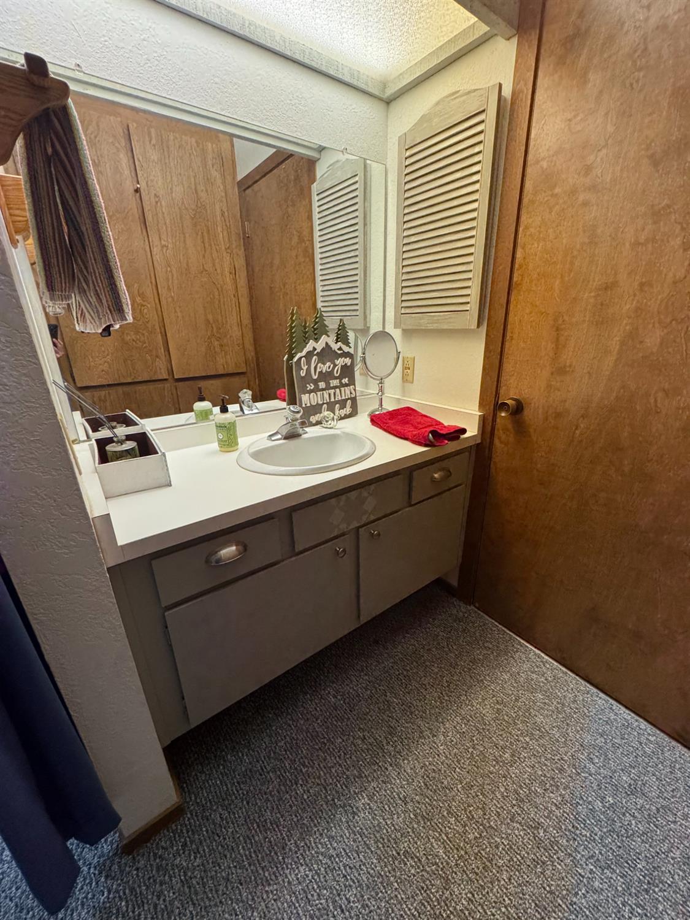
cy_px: 460
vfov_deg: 102.1
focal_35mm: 14
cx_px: 345
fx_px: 372
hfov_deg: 85.7
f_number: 2.2
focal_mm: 2.22
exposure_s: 1/60
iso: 320
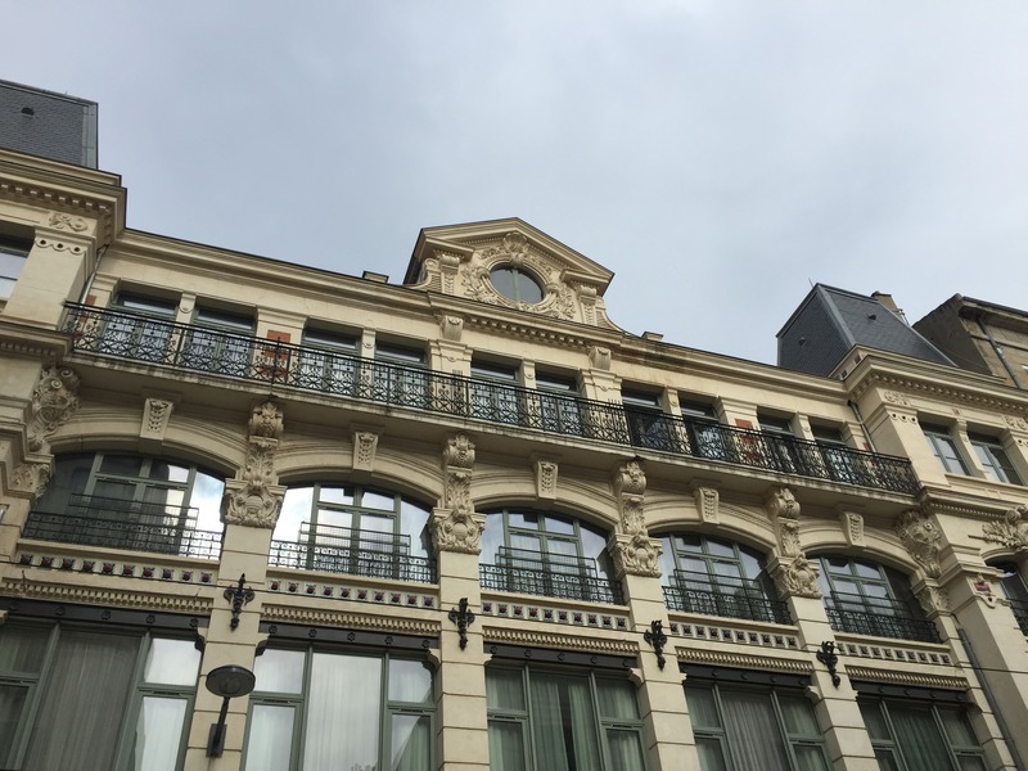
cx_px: 514
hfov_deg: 61.7
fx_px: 861
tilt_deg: +43.1
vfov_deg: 48.2
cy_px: 386
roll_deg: +1.7
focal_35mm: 29
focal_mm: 4.15
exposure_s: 1/1721
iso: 32
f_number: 2.2
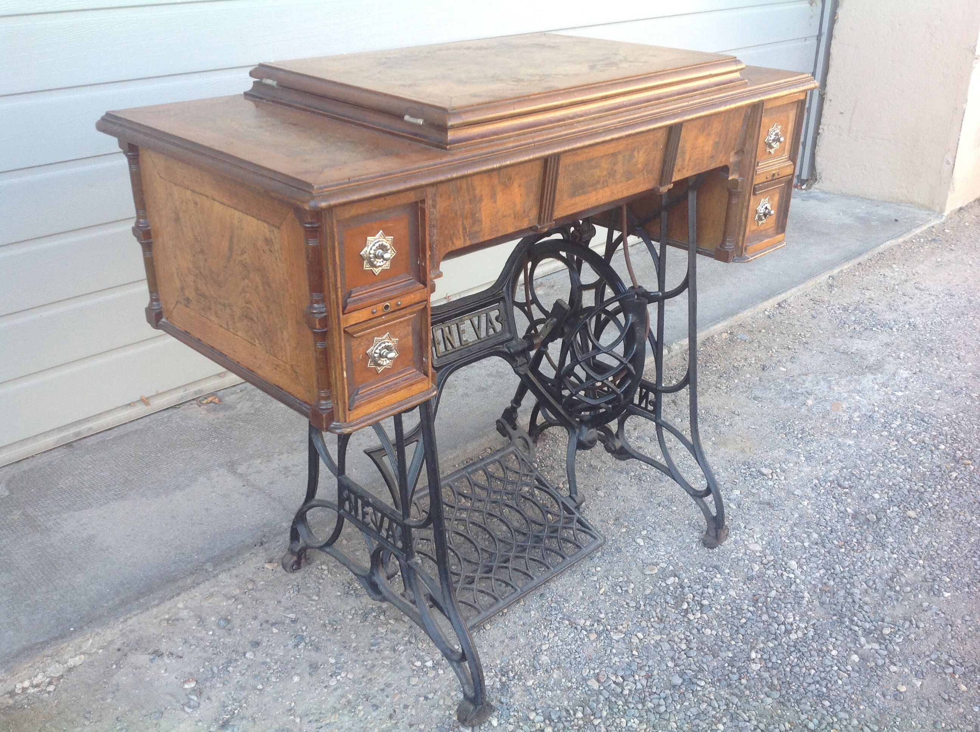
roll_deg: +0.4
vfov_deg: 40.6
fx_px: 989
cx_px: 490
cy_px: 366
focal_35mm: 35
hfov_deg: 52.7
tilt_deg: -24.4
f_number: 2.4
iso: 80
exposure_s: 1/120
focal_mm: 4.28
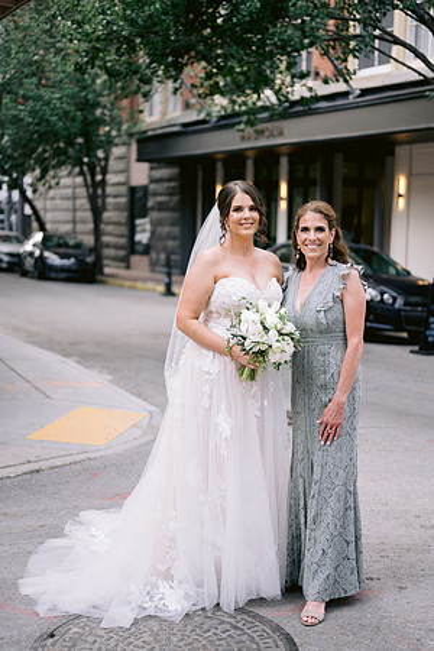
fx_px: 904
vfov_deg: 39.6
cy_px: 326
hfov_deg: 27.0
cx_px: 217
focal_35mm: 50
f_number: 1.8
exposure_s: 1/500
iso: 160
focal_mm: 50
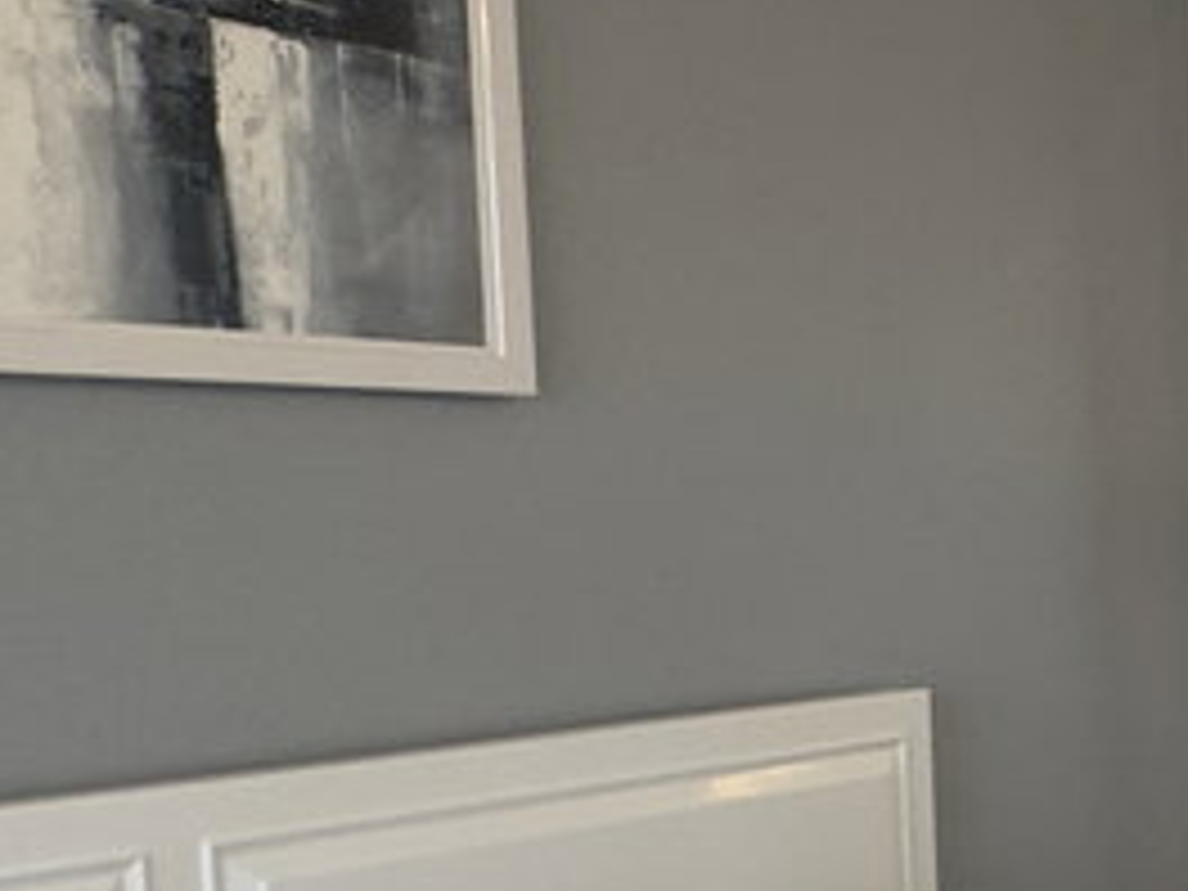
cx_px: 2437
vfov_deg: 22.1
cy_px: 639
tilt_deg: -3.5
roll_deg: +0.1
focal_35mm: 66
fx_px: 2265
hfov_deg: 18.2
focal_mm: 2.22
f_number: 2.2
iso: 100
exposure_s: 1/99
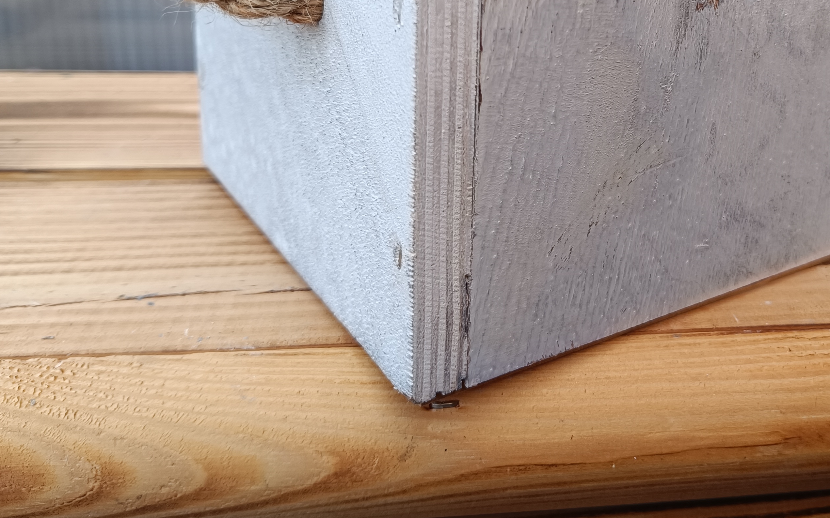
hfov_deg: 47.4
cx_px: 560
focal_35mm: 41
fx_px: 927
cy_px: 65
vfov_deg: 30.1
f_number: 1.88
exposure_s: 1/101
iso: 76
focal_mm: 5.59
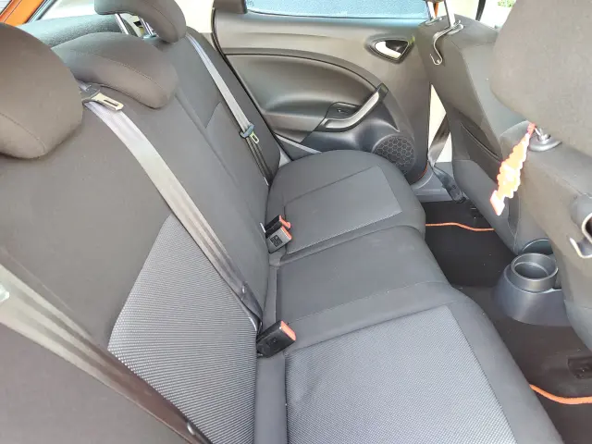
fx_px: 393
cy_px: 222
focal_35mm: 23
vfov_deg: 58.9
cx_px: 296
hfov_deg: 73.9
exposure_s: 1/25
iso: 475
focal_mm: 5.56
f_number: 1.8
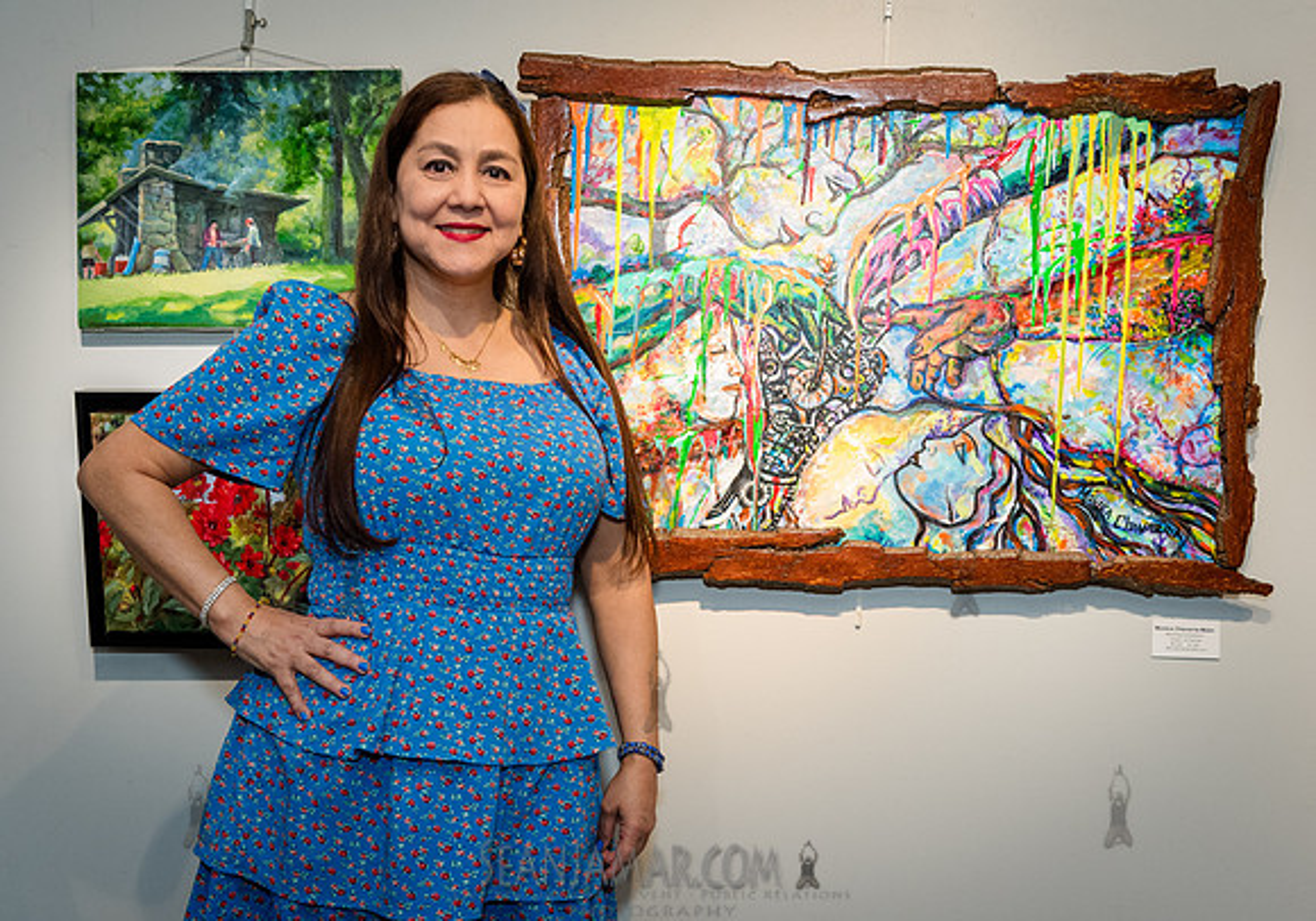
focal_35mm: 41
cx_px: 691
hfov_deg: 46.3
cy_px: 461
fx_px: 1538
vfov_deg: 33.4
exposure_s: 1/250
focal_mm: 38
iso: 4000
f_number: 4.5
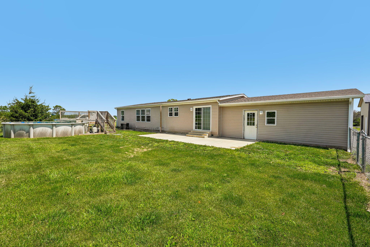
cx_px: 185
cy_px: 124
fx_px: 170
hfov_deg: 95.0
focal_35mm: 16
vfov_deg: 72.0
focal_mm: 16.5
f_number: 8
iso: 100
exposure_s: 1/800
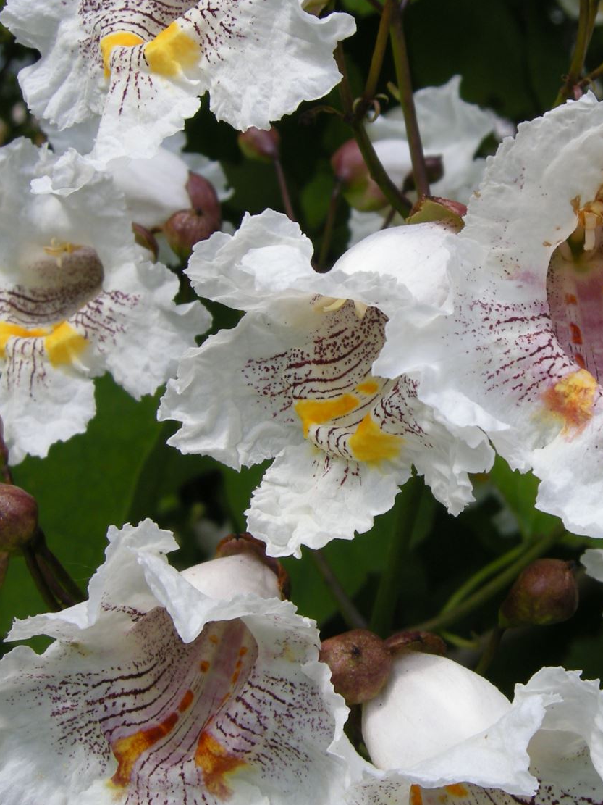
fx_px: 1464
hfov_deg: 22.9
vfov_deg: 30.7
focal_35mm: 63
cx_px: 493
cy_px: 363
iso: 64
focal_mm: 7.5
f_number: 4.8
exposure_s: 1/252
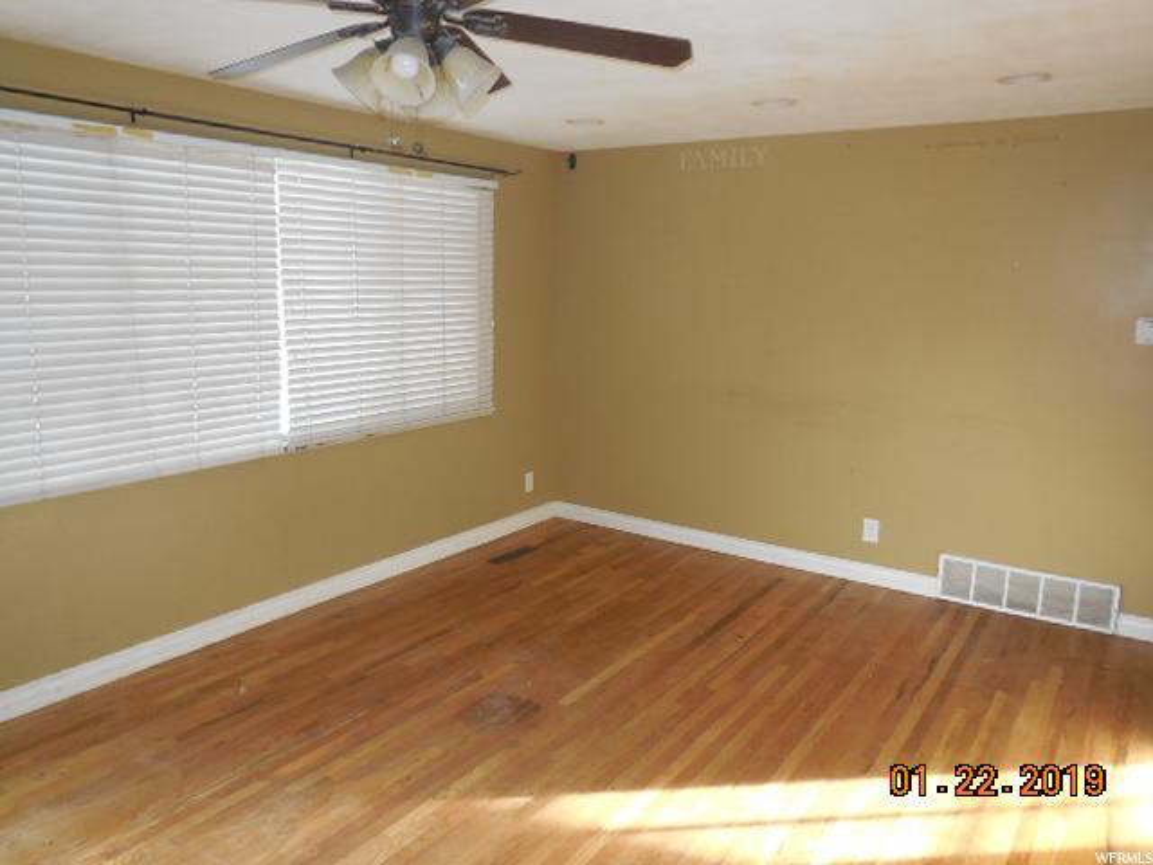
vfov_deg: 54.9
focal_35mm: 25
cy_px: 432
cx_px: 576
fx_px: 833
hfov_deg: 69.4
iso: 320
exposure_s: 1/25
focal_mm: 4.5
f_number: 3.1
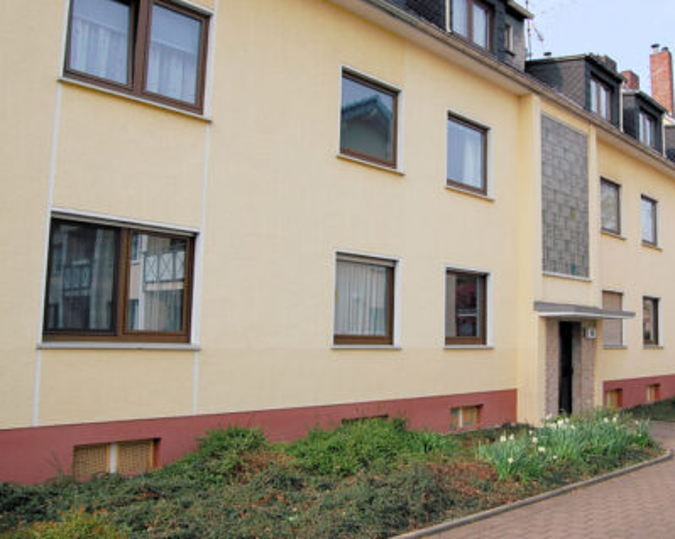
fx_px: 619
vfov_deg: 47.1
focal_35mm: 31
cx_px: 399
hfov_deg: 56.8
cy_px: 274
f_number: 9
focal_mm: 18
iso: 200
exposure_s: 1/320
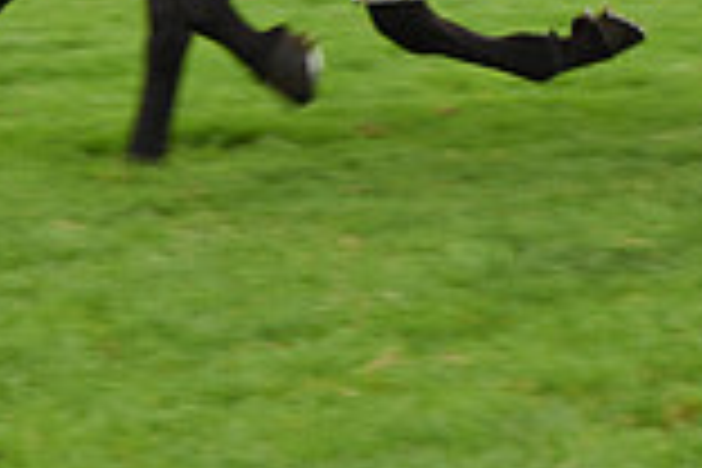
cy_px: -389
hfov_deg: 7.4
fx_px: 5440
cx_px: 346
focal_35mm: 279
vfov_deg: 4.9
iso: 400
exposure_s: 1/400
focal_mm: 75
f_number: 5.6
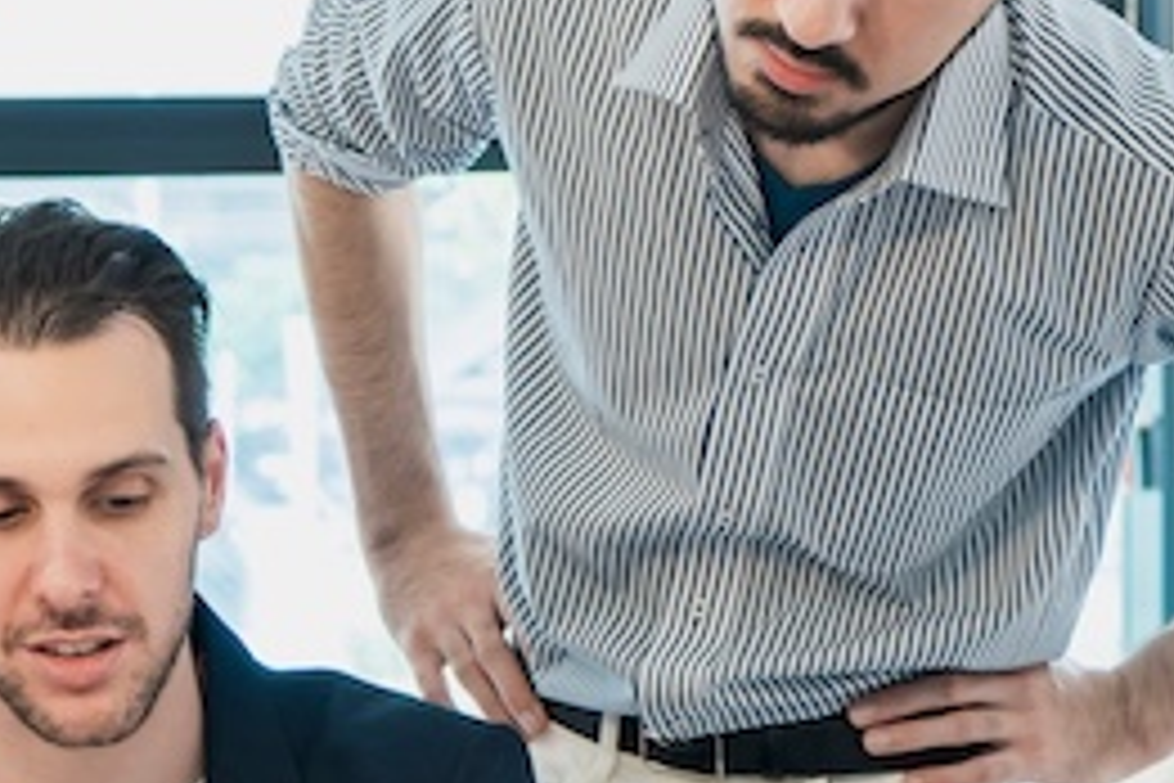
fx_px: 4696
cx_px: -45
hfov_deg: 14.0
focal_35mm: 144
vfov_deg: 9.5
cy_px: 578
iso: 800
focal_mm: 47
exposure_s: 1/80
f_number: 4
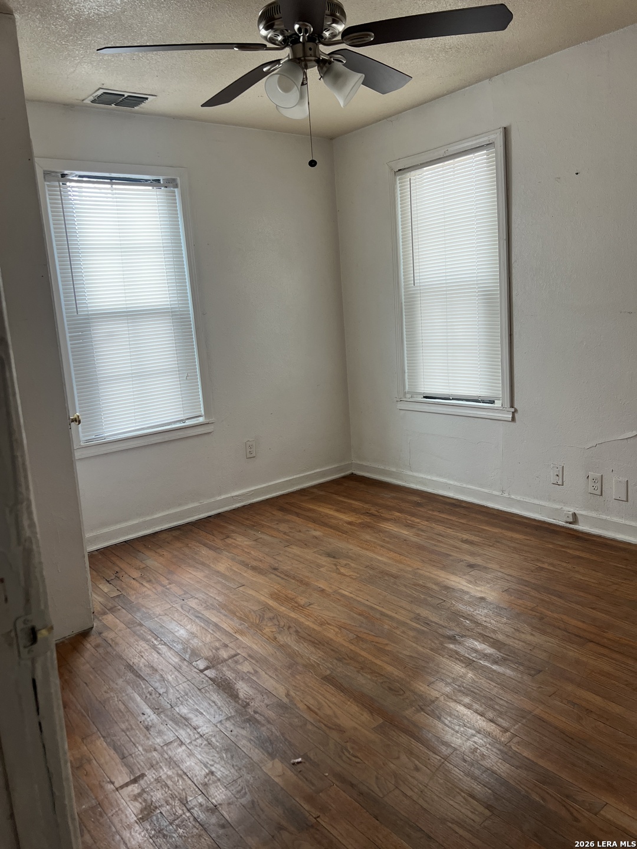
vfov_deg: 67.3
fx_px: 638
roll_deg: +4.4
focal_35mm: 26
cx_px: 318
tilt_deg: -10.0
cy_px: 424
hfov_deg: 53.1
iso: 125
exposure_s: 1/107
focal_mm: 5.7
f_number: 1.5
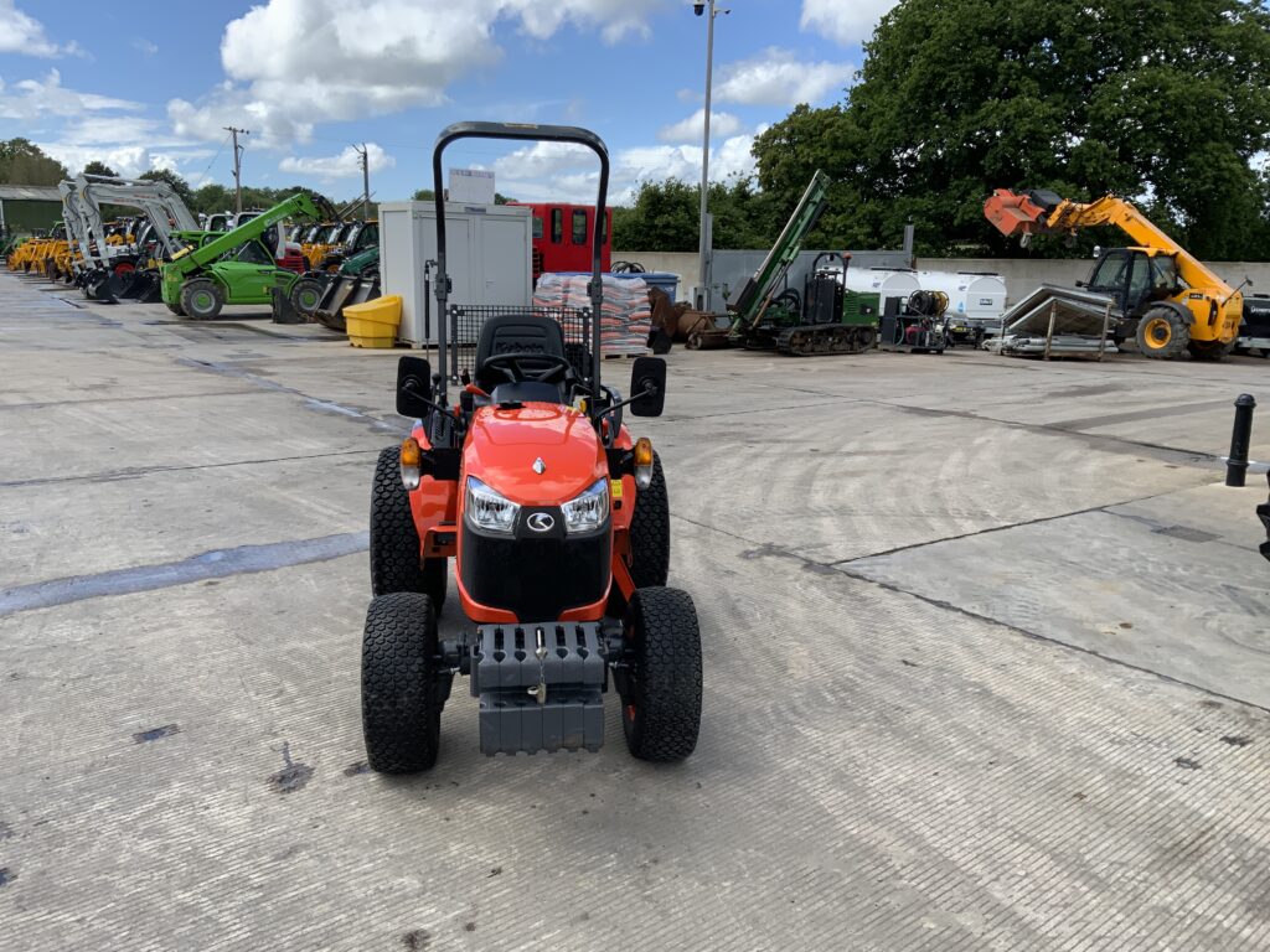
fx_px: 1064
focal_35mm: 29
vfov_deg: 48.2
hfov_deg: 61.7
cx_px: 635
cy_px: 476
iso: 16
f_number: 1.8
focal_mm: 3
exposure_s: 1/1279
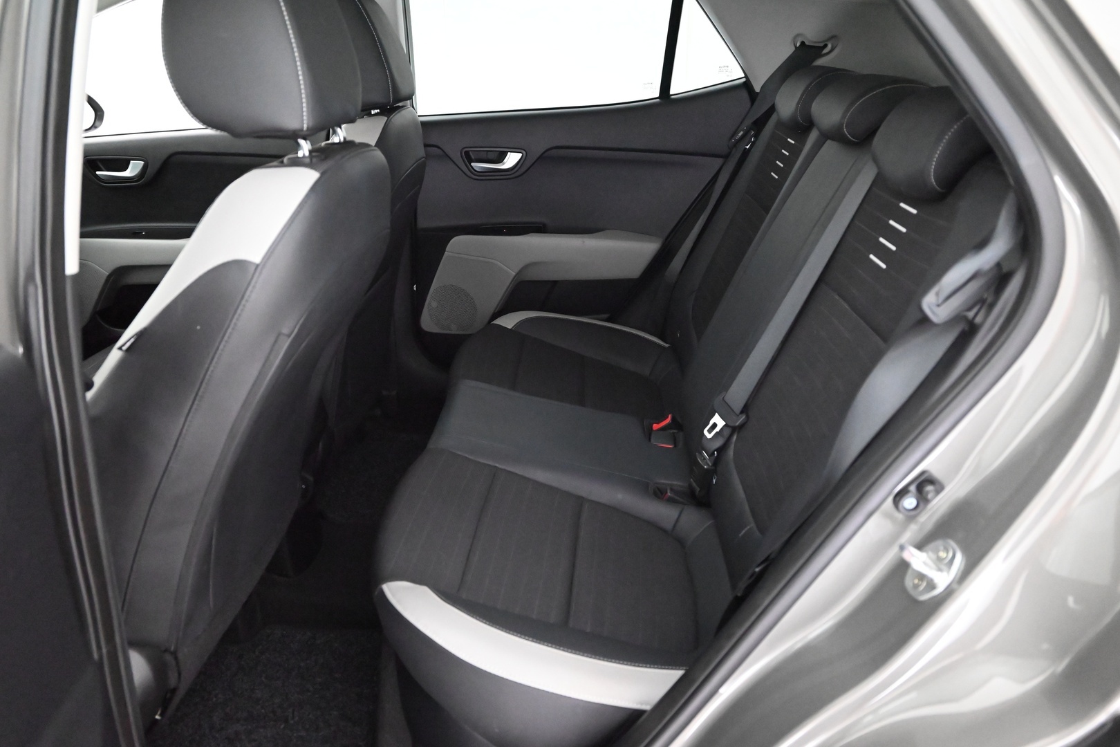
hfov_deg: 67.4
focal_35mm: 27
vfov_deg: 47.9
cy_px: 374
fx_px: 840
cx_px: 560
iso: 14400
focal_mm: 27
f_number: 4.5
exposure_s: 1/60
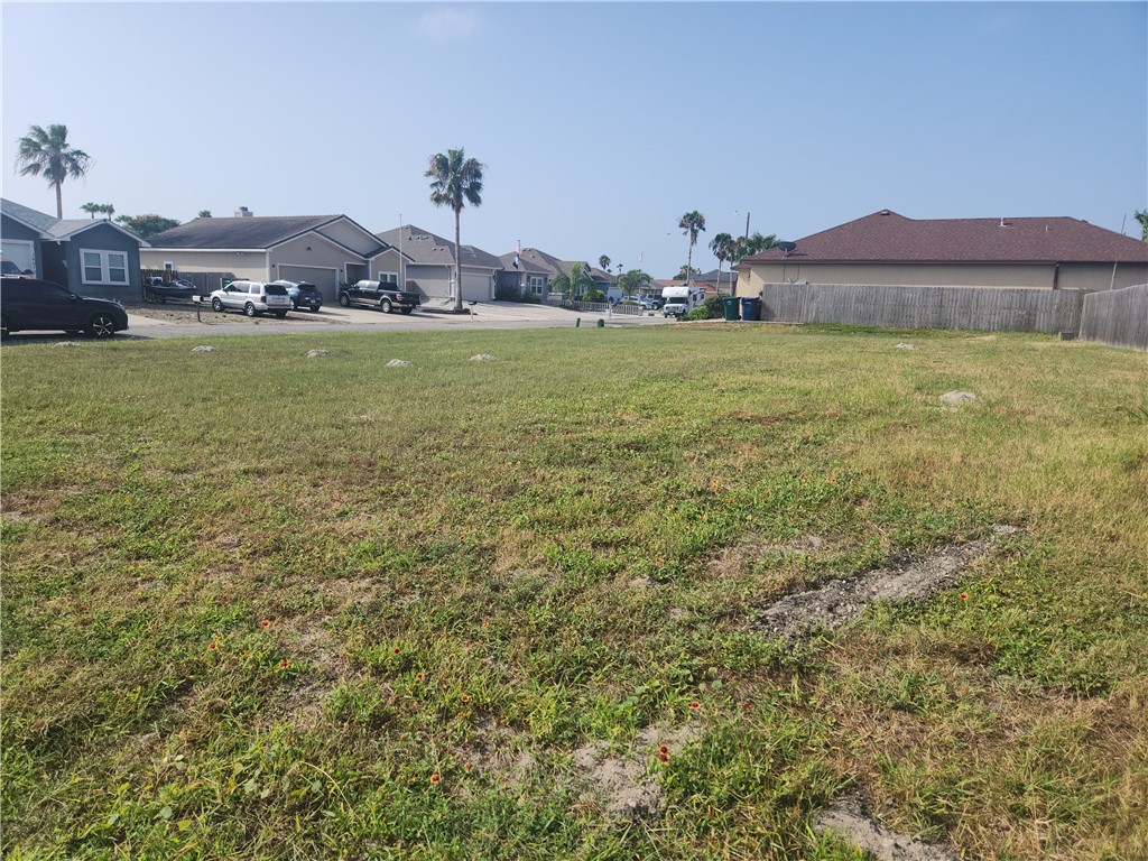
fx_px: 763
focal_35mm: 23
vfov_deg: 58.9
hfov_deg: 73.9
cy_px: 430
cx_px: 574
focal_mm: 5.4
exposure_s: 1/1849
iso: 20
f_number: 1.8
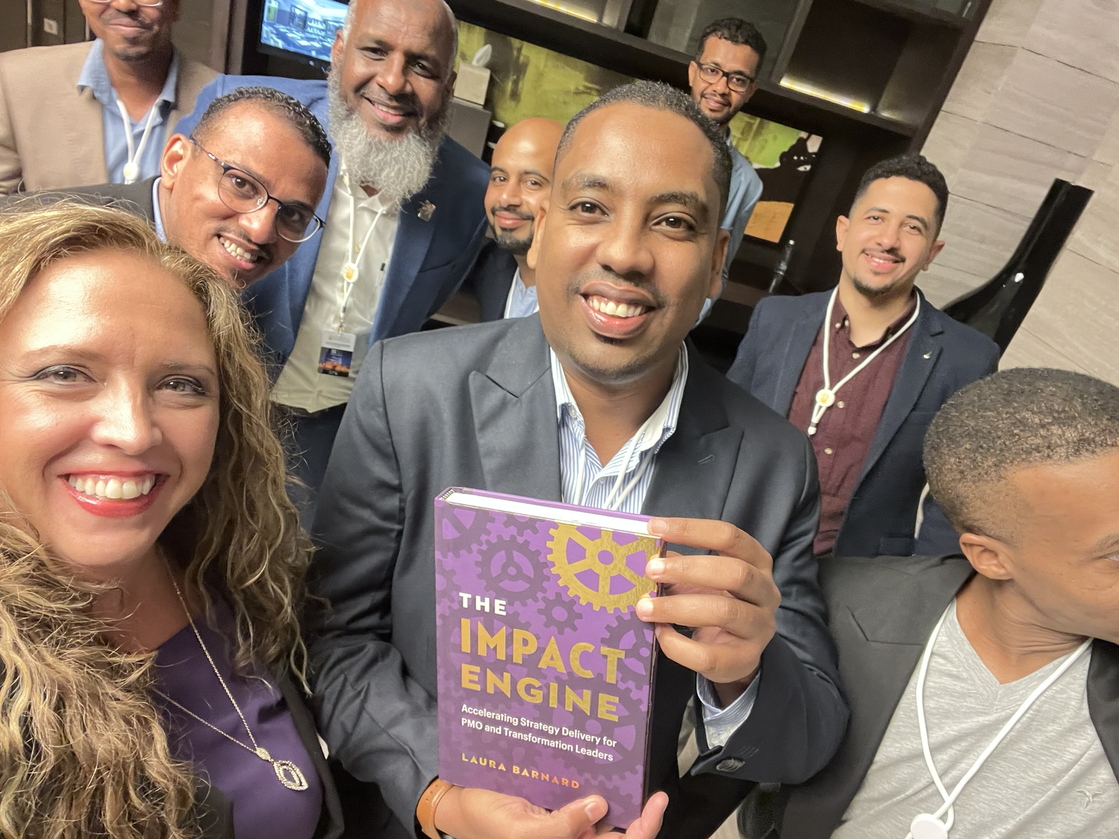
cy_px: 423
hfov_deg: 71.6
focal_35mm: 24
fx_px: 776
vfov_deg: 56.8
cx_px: 582
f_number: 2.2
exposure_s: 1/30
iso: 400
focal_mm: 2.71
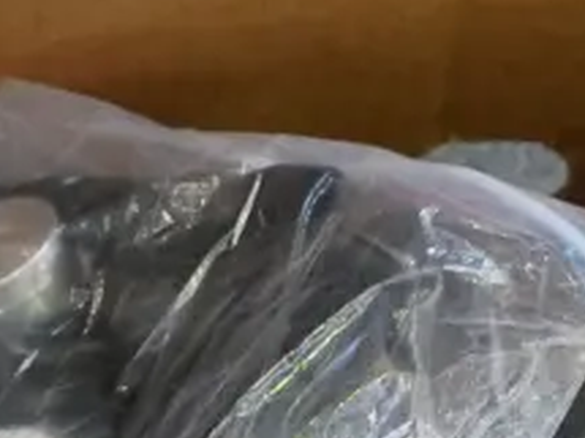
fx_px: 4020
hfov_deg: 8.2
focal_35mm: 238
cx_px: -101
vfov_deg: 6.0
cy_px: 1023
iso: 3200
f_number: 4.5
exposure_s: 1/60
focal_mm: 25
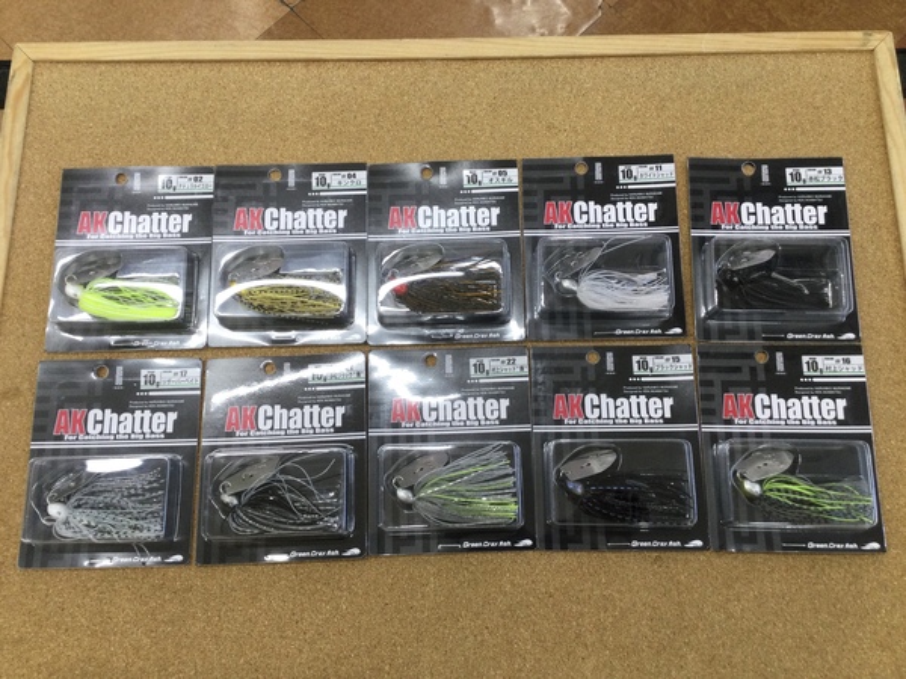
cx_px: 453
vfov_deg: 45.4
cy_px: 340
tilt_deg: -76.0
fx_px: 811
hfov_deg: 58.4
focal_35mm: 31
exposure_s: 1/30
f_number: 2.4
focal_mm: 3.3
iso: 25
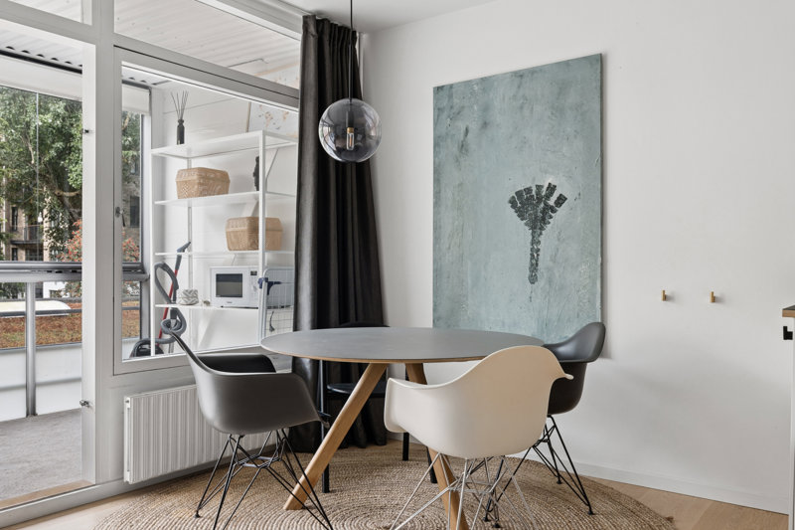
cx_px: 398
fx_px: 662
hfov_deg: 61.9
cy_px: 265
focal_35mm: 30
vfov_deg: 43.6
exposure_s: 1/15
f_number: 9
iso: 160
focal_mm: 20
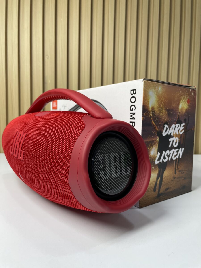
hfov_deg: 53.1
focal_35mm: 26
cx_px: 100
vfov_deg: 67.3
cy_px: 134
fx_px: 201
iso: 64
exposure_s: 1/120
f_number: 1.6
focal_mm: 4.2
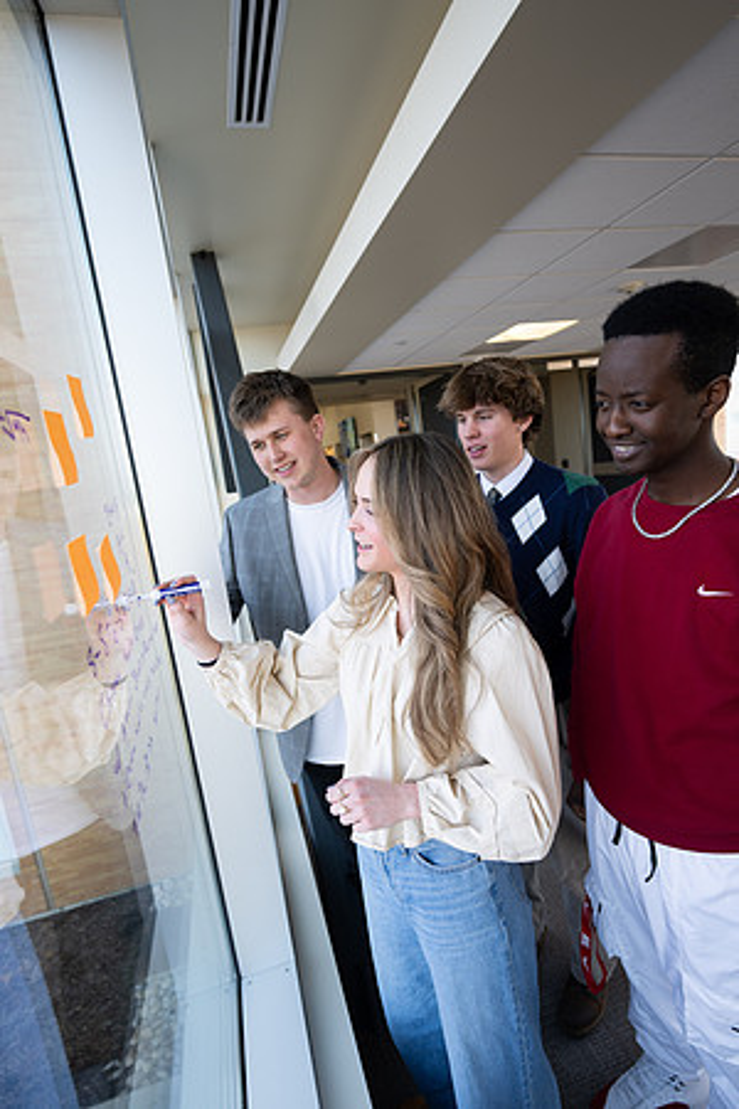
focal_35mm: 18
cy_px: 554
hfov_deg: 67.4
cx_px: 370
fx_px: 554
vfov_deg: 90.0
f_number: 4
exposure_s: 1/160
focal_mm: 18
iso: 160
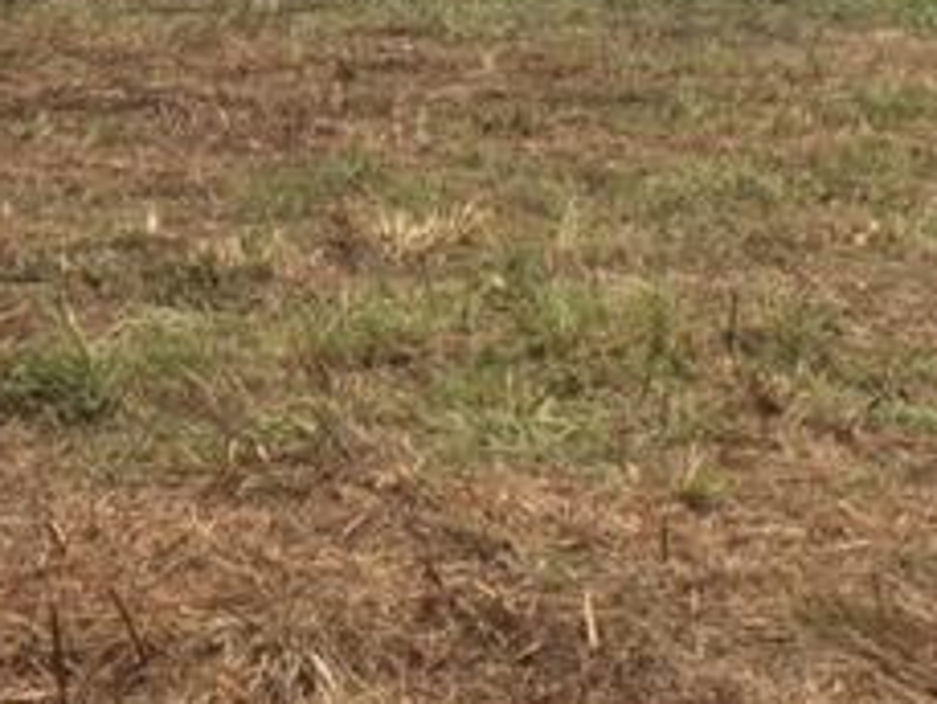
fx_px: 2194
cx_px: 282
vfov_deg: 17.2
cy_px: -192
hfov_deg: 24.0
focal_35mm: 81
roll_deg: -3.9
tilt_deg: -2.0
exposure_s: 1/2825
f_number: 2.2
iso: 32
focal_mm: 4.15
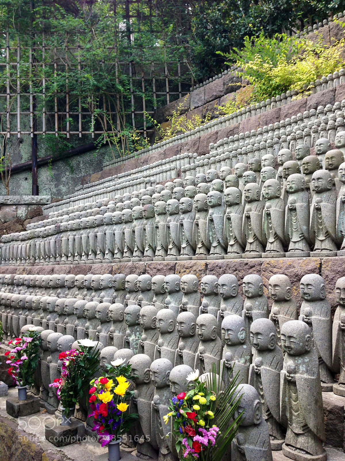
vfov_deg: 55.4
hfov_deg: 42.9
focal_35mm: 33
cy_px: 230
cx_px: 172
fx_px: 439
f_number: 2.4
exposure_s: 1/308
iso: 50
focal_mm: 4.13
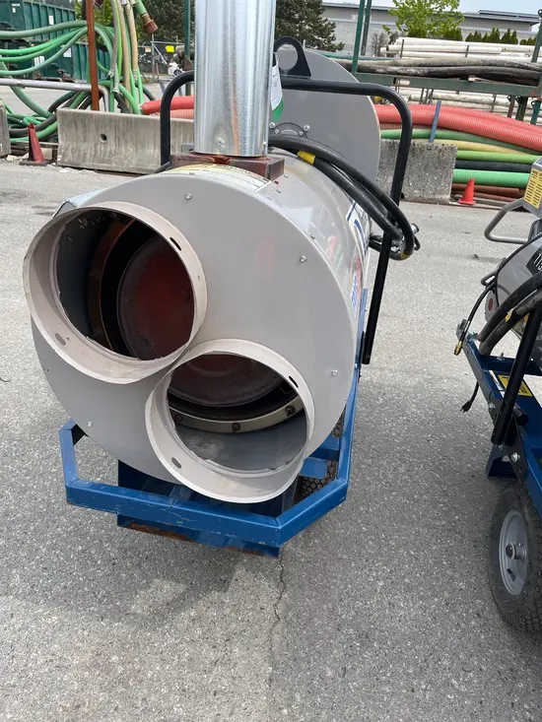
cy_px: 361
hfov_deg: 53.1
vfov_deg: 67.3
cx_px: 271
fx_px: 543
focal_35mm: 26
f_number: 1.6
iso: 50
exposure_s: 1/1441
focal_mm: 5.1
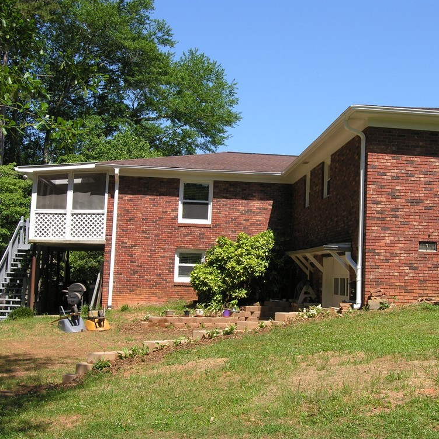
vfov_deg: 36.1
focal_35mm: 47
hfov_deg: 35.9
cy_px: 218
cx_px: 271
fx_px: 674
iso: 50
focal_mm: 10
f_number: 6.3
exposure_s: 1/166
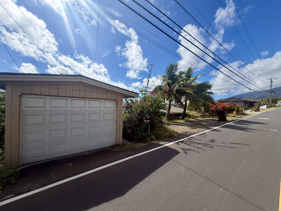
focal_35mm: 14
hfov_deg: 102.1
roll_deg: -0.8
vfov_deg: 85.7
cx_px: 140
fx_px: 114
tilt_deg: +0.2
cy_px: 106
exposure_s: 1/1795
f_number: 2.2
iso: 20
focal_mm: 2.22
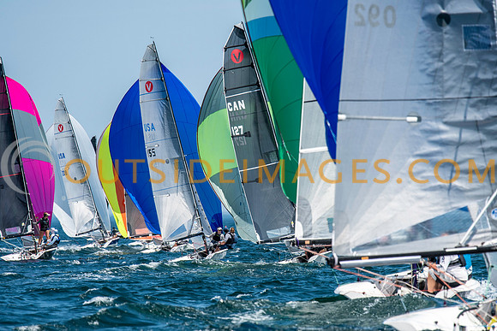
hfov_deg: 4.6
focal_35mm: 450
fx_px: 6214
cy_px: 166
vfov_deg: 3.1
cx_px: 248
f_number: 5.6
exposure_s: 1/2500
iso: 320
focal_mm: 300
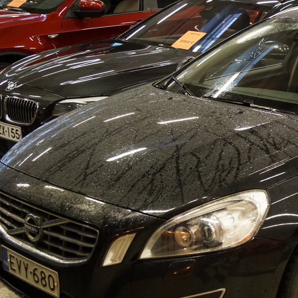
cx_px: 294
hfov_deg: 22.2
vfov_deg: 23.0
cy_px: 174
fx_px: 730
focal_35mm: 75
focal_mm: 26
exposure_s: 1/60
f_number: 4.5
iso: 2000
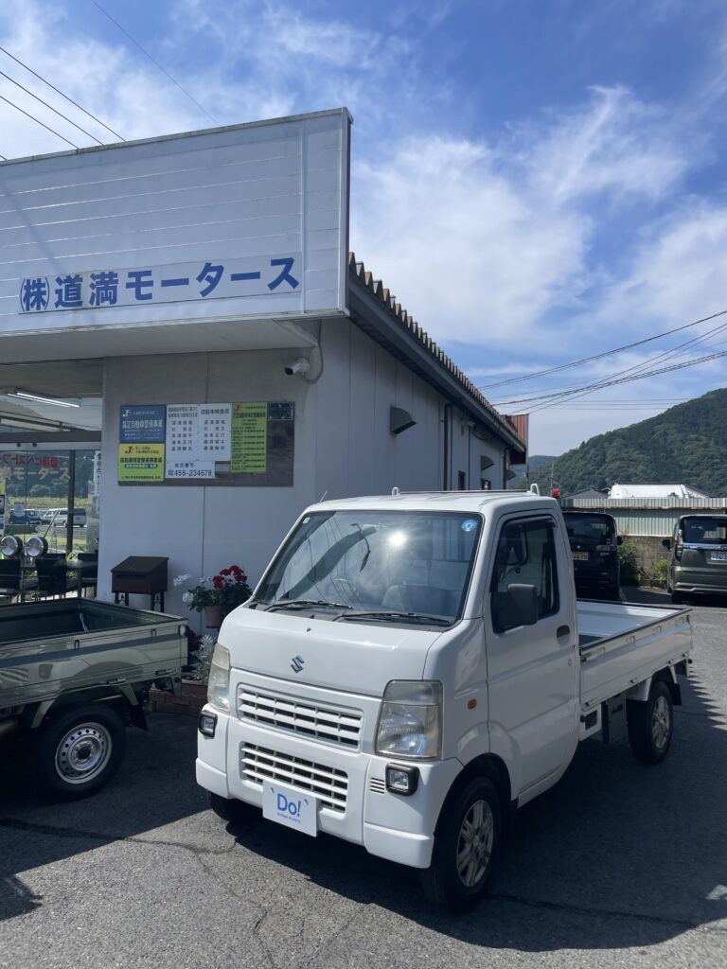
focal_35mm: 26
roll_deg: -1.2
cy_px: 484
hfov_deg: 53.1
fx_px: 728
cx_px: 364
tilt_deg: +2.2
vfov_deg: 67.3
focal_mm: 4.2
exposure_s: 1/4831
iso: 32
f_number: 1.6
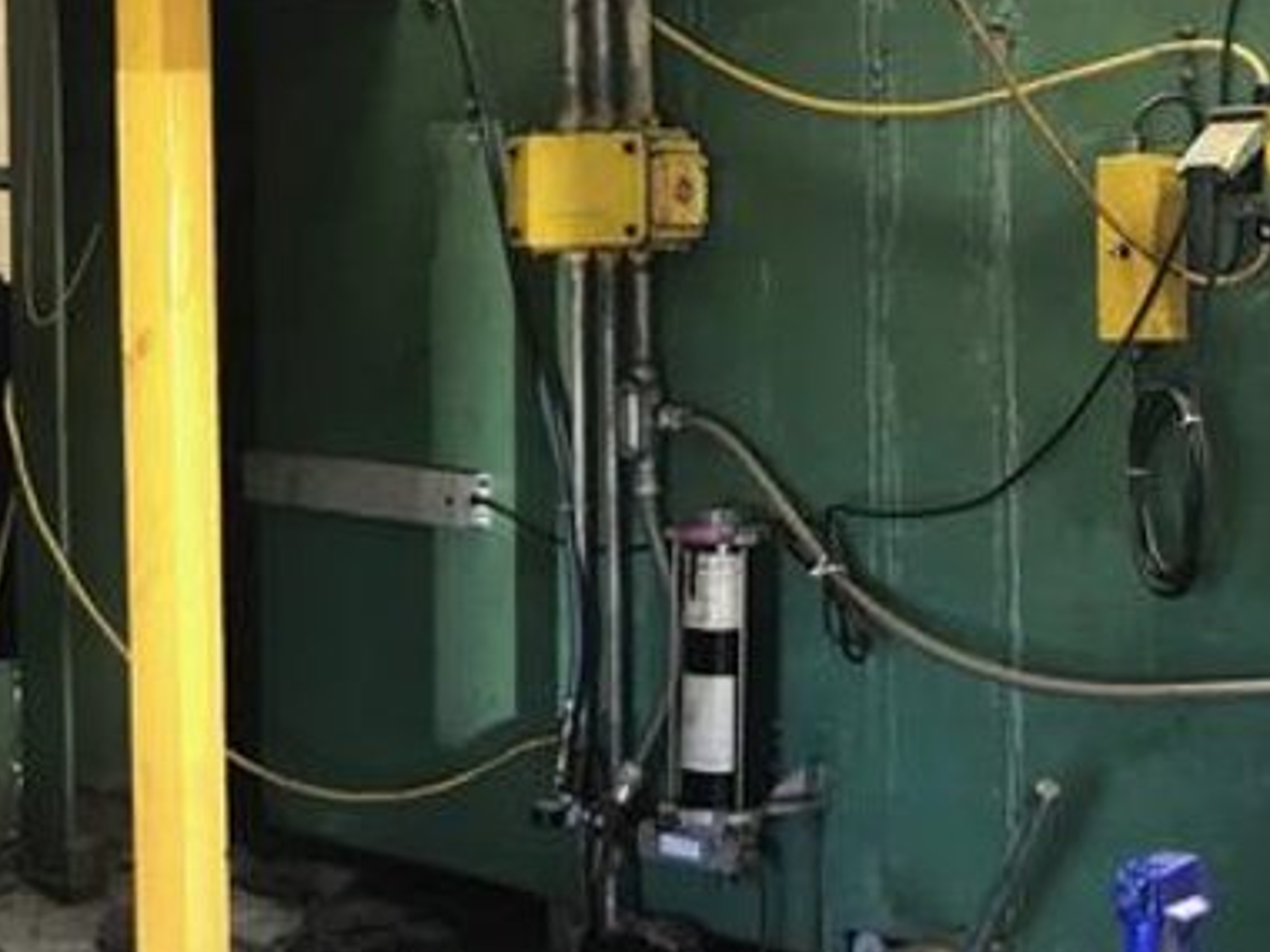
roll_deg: -1.2
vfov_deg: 24.7
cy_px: 347
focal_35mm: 59
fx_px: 2165
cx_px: 1029
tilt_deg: -1.0
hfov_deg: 31.8
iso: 40
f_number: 1.8
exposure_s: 1/20
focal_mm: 3.99
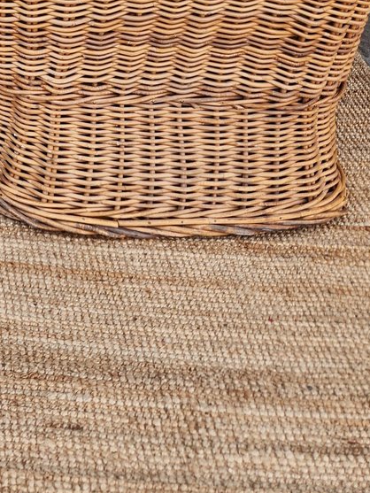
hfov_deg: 20.6
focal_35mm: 66
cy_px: -123
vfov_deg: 25.8
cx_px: -92
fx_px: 940
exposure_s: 1/641
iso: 20
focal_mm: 5.4
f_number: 1.8
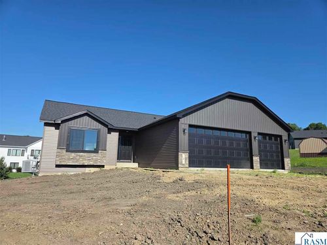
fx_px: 217
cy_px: 122
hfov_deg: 73.9
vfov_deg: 58.9
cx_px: 164
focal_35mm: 23
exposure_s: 1/4364
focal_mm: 5.4
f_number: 1.8
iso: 80
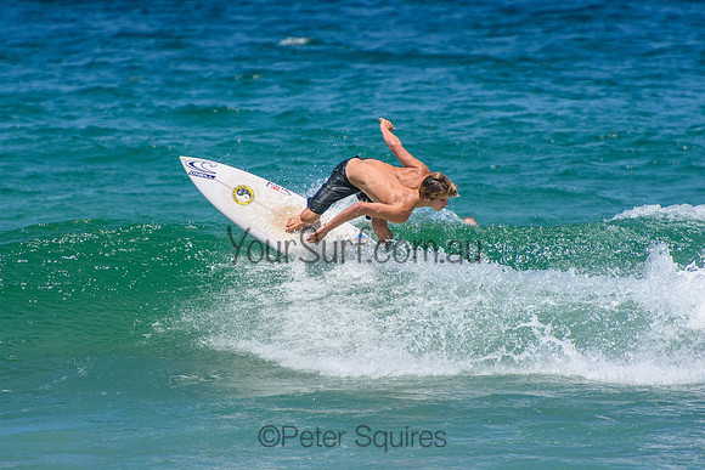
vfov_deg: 2.3
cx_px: 352
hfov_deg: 3.4
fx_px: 11752
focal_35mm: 600
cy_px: 235
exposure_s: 1/2000
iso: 320
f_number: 5.6
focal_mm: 400
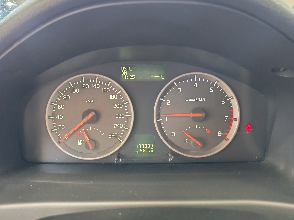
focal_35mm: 33
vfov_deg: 42.9
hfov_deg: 55.4
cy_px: 110
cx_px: 147
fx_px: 280
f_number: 1.9
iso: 1600
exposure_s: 1/33
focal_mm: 6.12
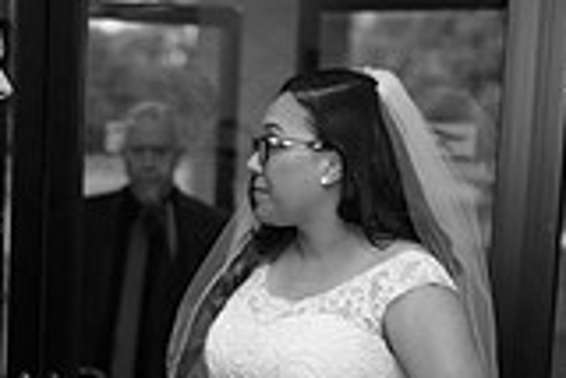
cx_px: -113
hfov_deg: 15.5
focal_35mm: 127
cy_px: 563
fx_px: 1998
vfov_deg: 10.5
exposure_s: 1/125
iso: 400
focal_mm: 35
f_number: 1.4
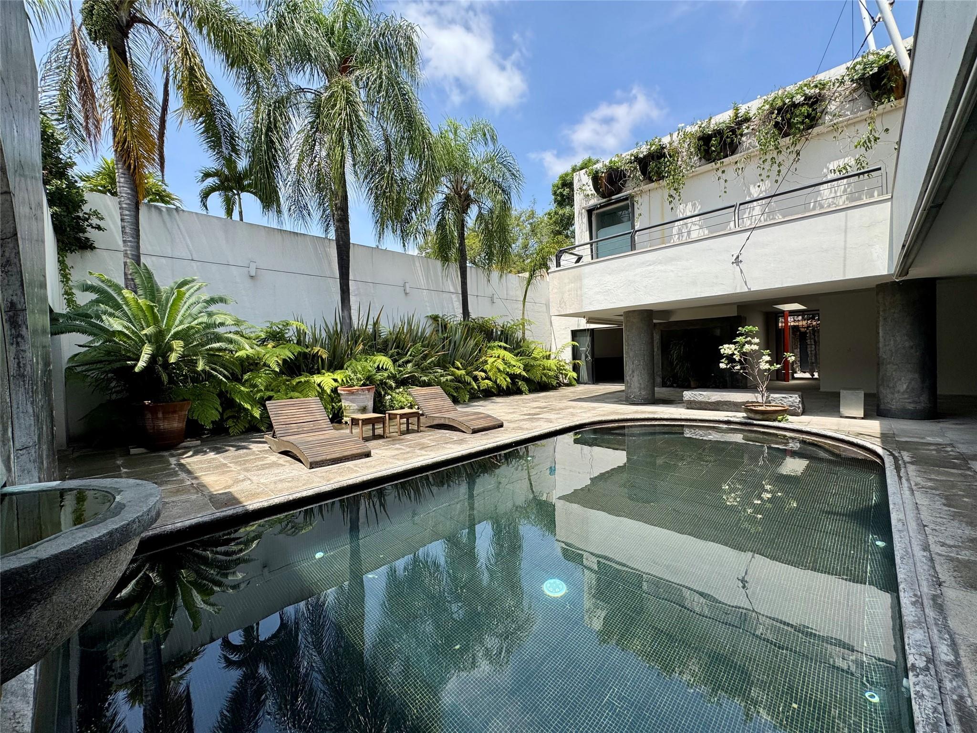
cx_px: 488
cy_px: 366
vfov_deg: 85.7
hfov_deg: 102.1
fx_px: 395
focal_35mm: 14
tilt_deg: -0.7
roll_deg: +1.7
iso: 40
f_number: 2.2
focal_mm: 2.22
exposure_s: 1/1143
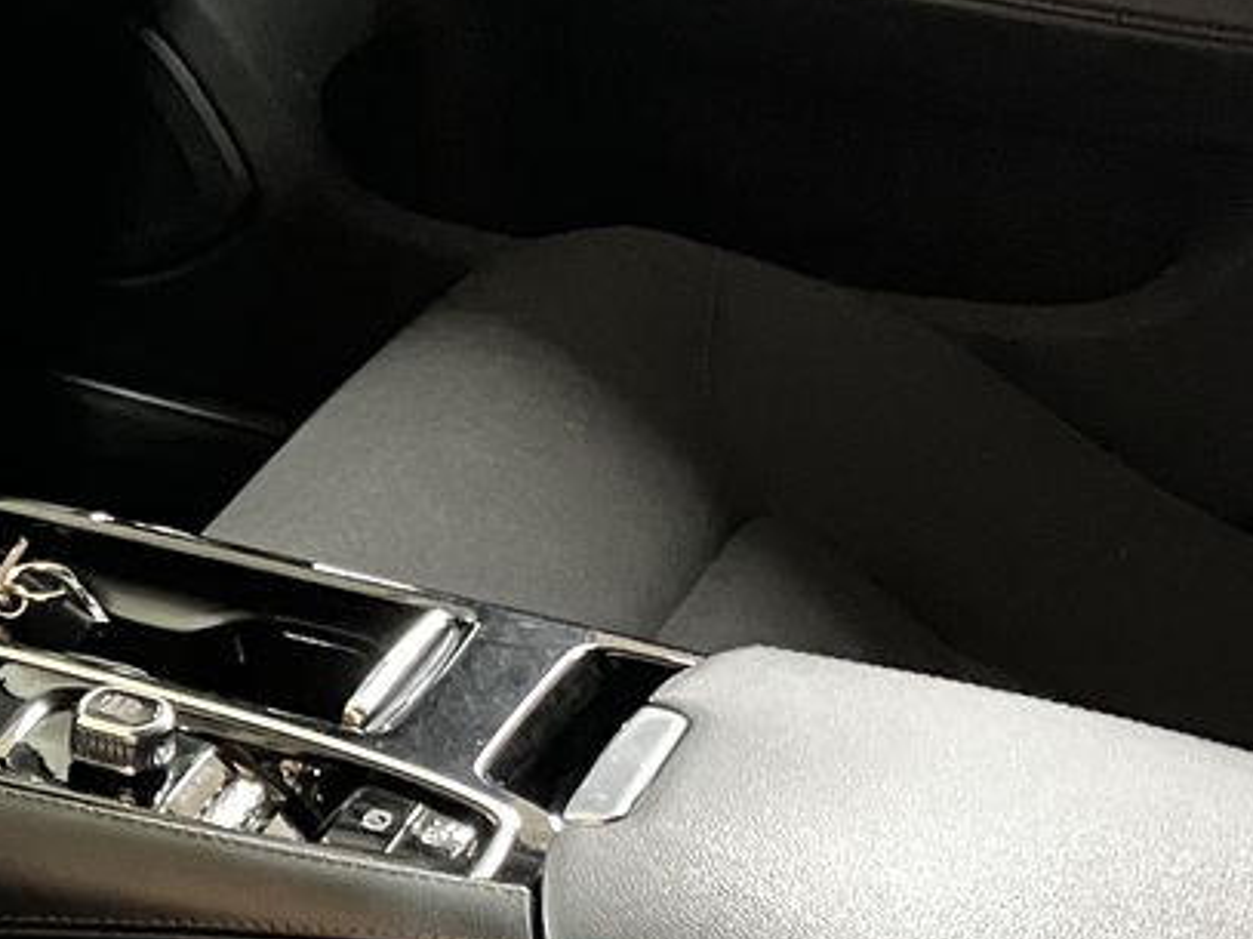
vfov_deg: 14.6
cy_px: 1047
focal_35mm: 99
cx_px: -225
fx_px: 3582
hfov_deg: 18.8
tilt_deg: -37.2
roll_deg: -2.1
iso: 640
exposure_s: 1/20
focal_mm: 3.99
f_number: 1.8
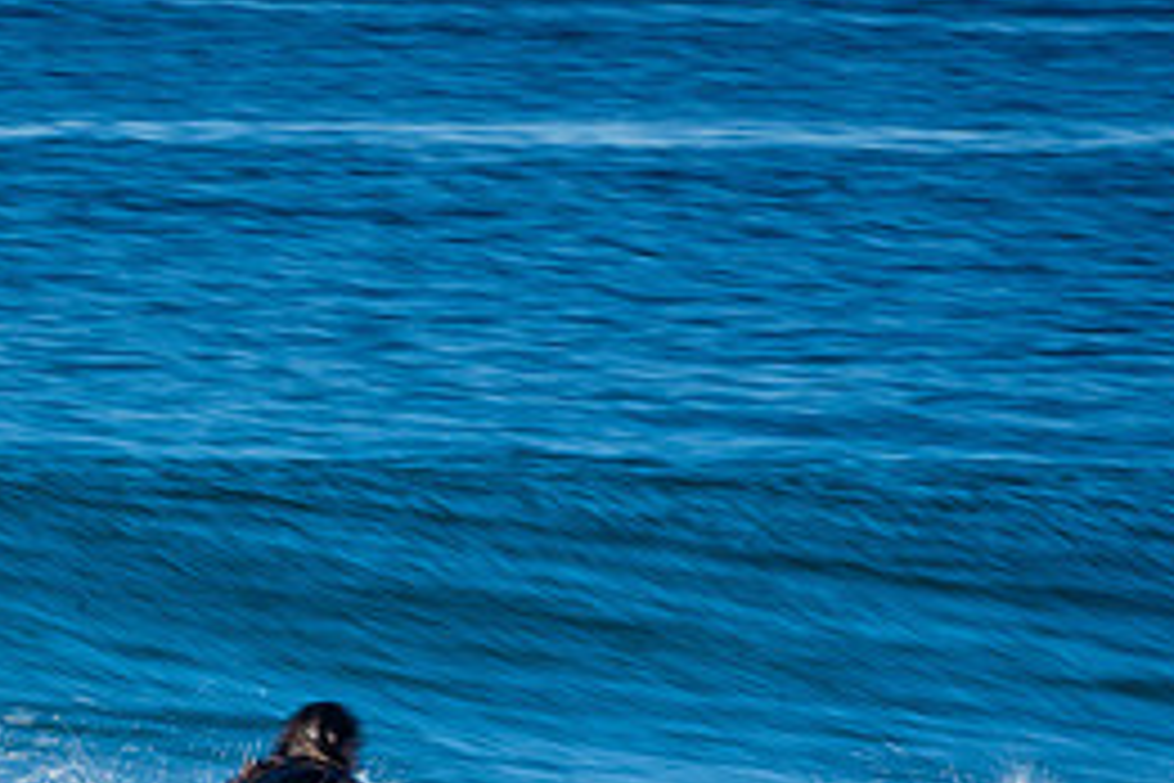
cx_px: 171
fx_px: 54358
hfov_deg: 1.2
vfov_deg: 0.8
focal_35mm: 1667
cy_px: 866
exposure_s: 1/20
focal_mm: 500
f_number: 25
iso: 100
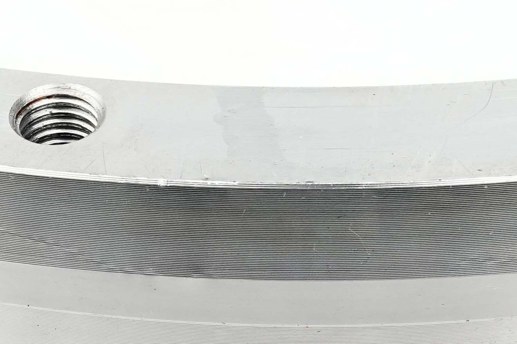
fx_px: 2211
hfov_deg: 13.3
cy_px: -124
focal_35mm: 154
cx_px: 326
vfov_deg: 8.7
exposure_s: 1/640
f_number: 9
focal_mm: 29
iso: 2000
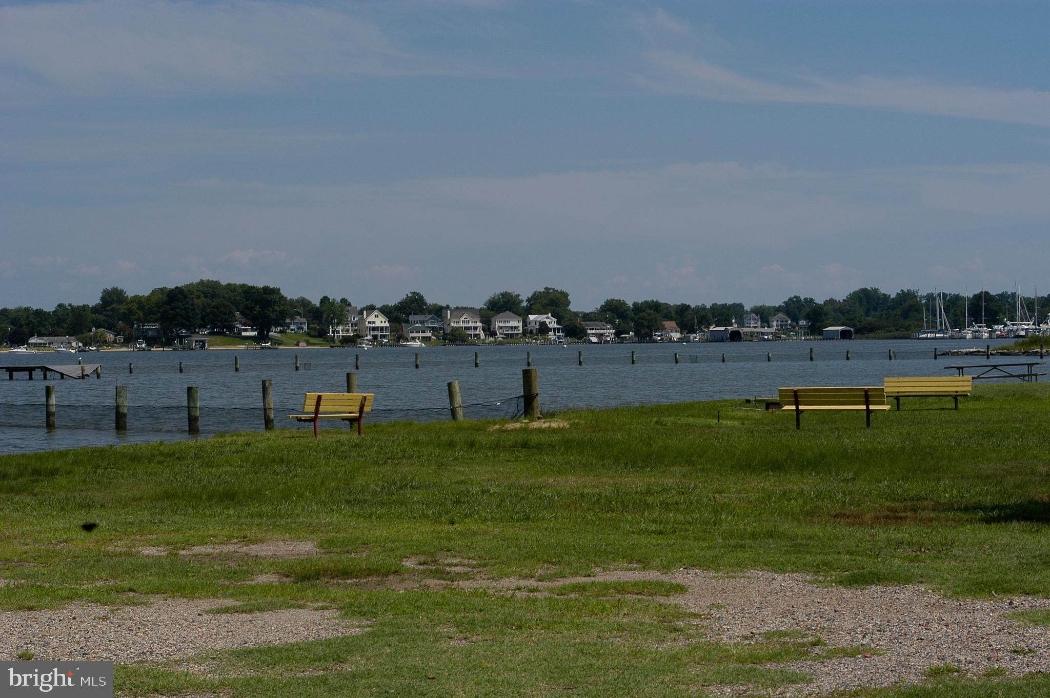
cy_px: 349
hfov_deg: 28.1
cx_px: 525
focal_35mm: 72
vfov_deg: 18.9
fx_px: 2098
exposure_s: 1/350
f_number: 10
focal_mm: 48
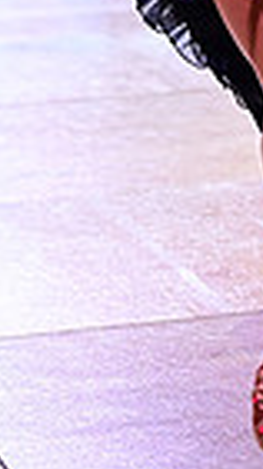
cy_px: -309
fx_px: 3743
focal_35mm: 301
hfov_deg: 4.0
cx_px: 370
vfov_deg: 7.0
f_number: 2.8
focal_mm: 70
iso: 1600
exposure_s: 1/500
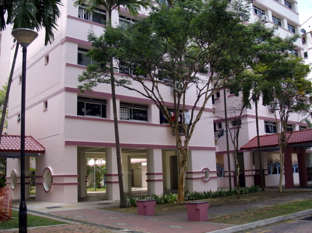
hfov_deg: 50.2
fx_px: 333
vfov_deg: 38.6
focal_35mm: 37
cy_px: 116
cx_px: 156
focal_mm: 6.2
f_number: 2.8
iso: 80
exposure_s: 1/400
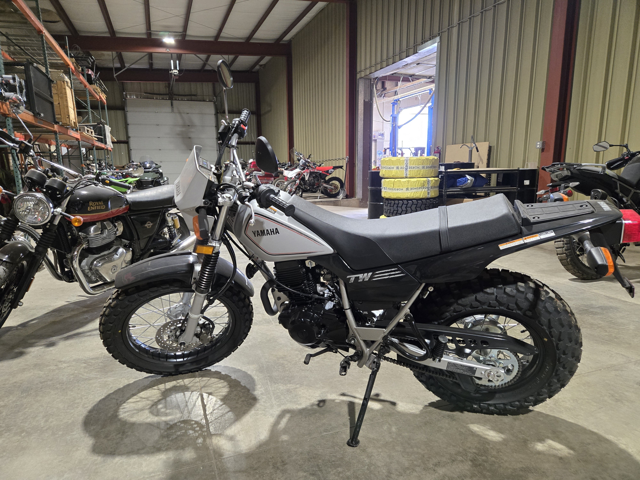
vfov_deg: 58.9
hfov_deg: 73.9
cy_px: 240
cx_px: 320
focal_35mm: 23
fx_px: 425
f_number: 1.8
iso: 640
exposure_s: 1/120
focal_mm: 5.4
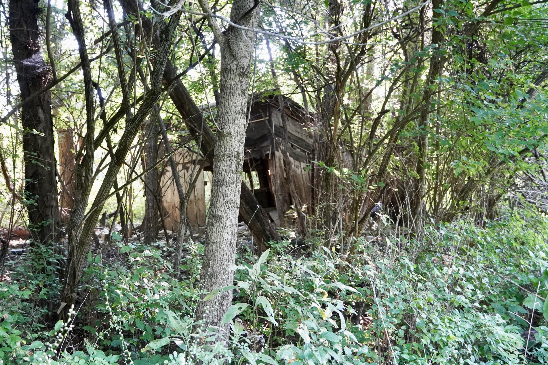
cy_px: 182
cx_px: 274
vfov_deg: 36.9
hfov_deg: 53.1
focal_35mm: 36
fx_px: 548
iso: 3200
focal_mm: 24
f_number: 4
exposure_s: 1/160
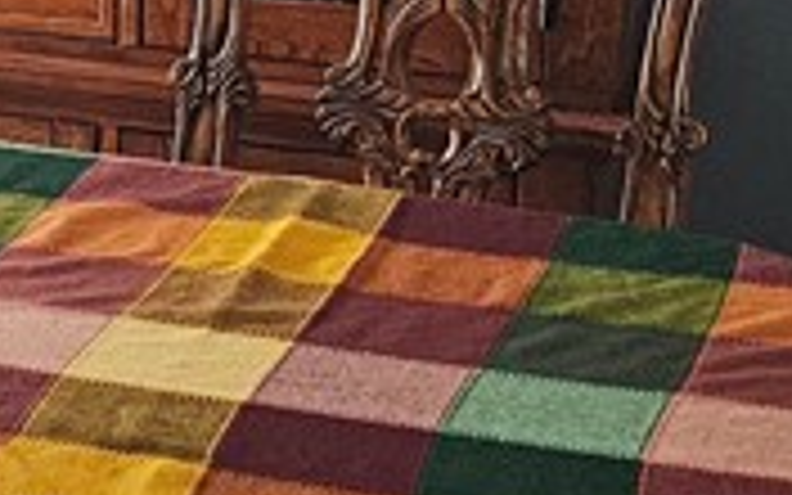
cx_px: -387
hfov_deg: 13.8
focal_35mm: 142
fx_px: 3065
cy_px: 108
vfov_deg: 9.2
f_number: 1.7
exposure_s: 1/120
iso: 500
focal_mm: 6.3
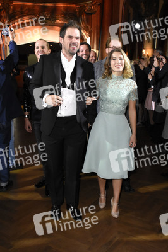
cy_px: 126
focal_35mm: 36
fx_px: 252
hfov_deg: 36.8
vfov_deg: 53.2
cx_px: 84
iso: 4000
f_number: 6.3
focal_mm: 24
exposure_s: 1/60
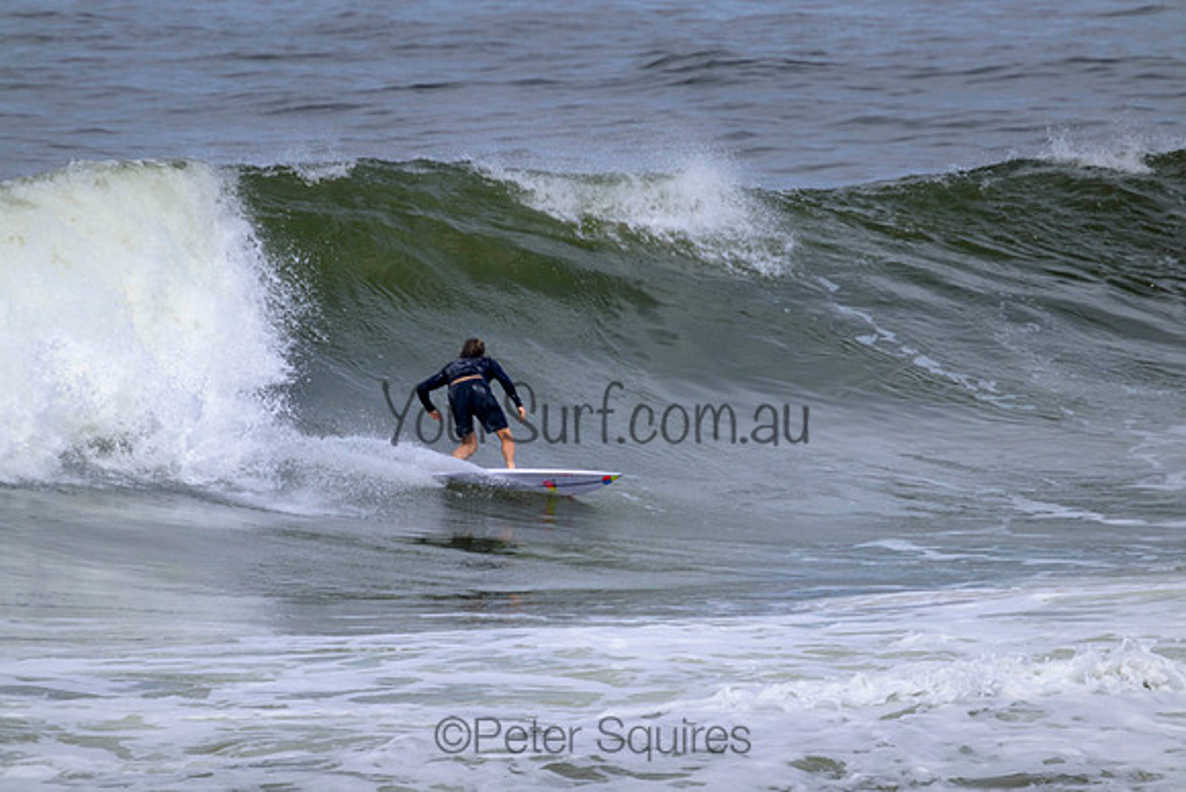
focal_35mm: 800
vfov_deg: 1.7
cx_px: 593
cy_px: 396
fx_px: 26360
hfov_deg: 2.6
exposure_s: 1/2000
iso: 720
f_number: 11
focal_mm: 800
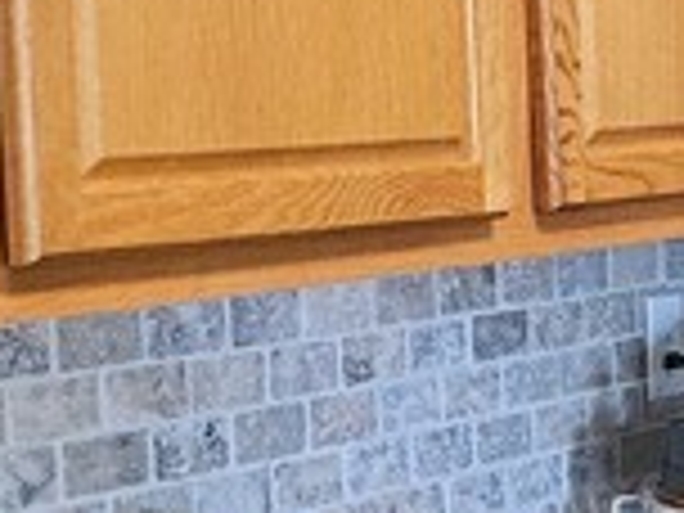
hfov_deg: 9.9
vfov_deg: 9.6
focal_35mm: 155
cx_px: 1989
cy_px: 364
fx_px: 3063
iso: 800
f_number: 1.8
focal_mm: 5.4
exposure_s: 1/120
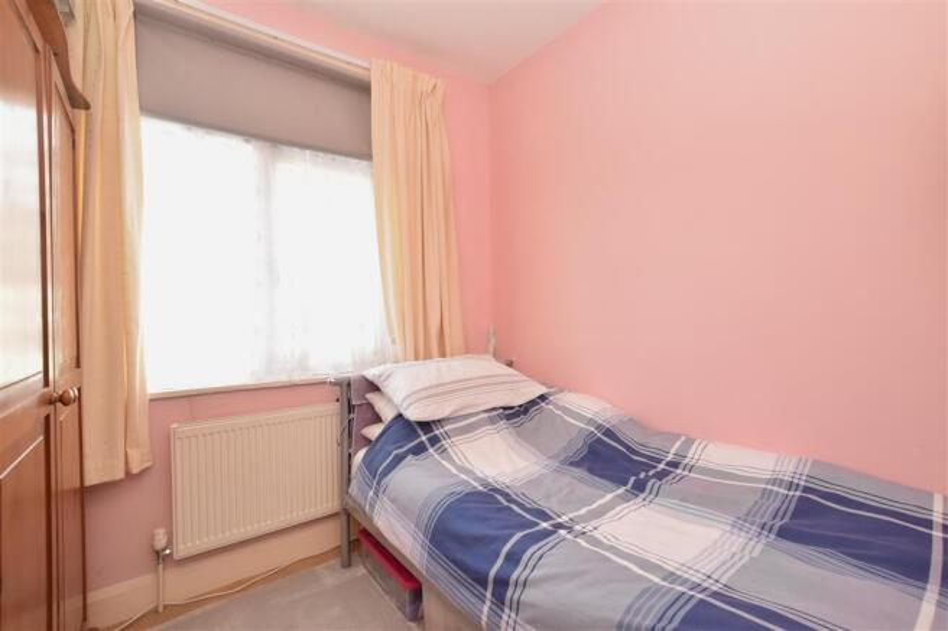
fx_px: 395
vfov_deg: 77.3
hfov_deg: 100.4
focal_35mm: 15
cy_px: 316
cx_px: 474
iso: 500
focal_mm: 10
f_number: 9
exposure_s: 1/25
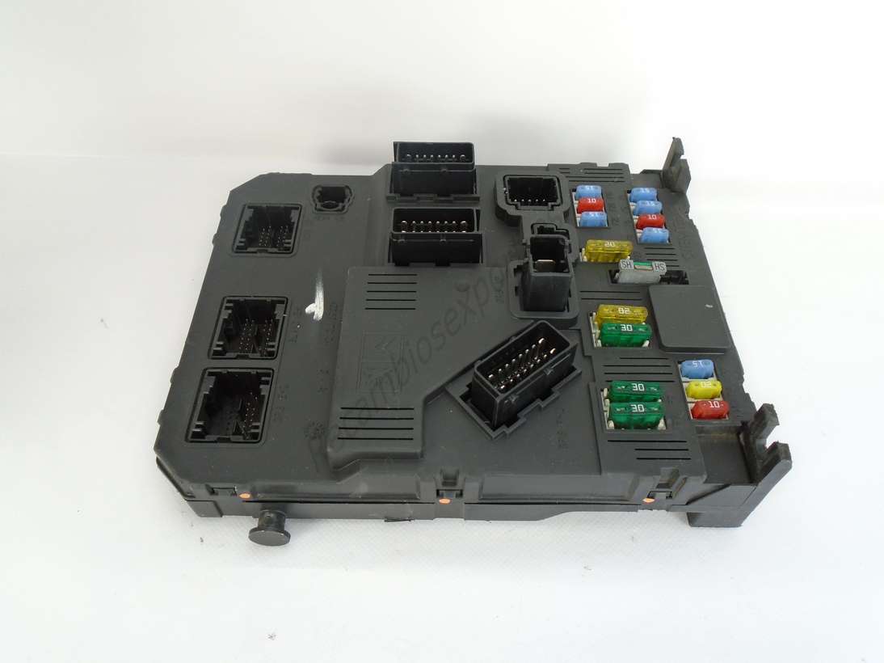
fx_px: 664
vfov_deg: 53.0
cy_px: 332
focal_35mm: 26
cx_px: 442
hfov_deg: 67.3
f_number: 3.2
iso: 100
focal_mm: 4.6
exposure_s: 1/100
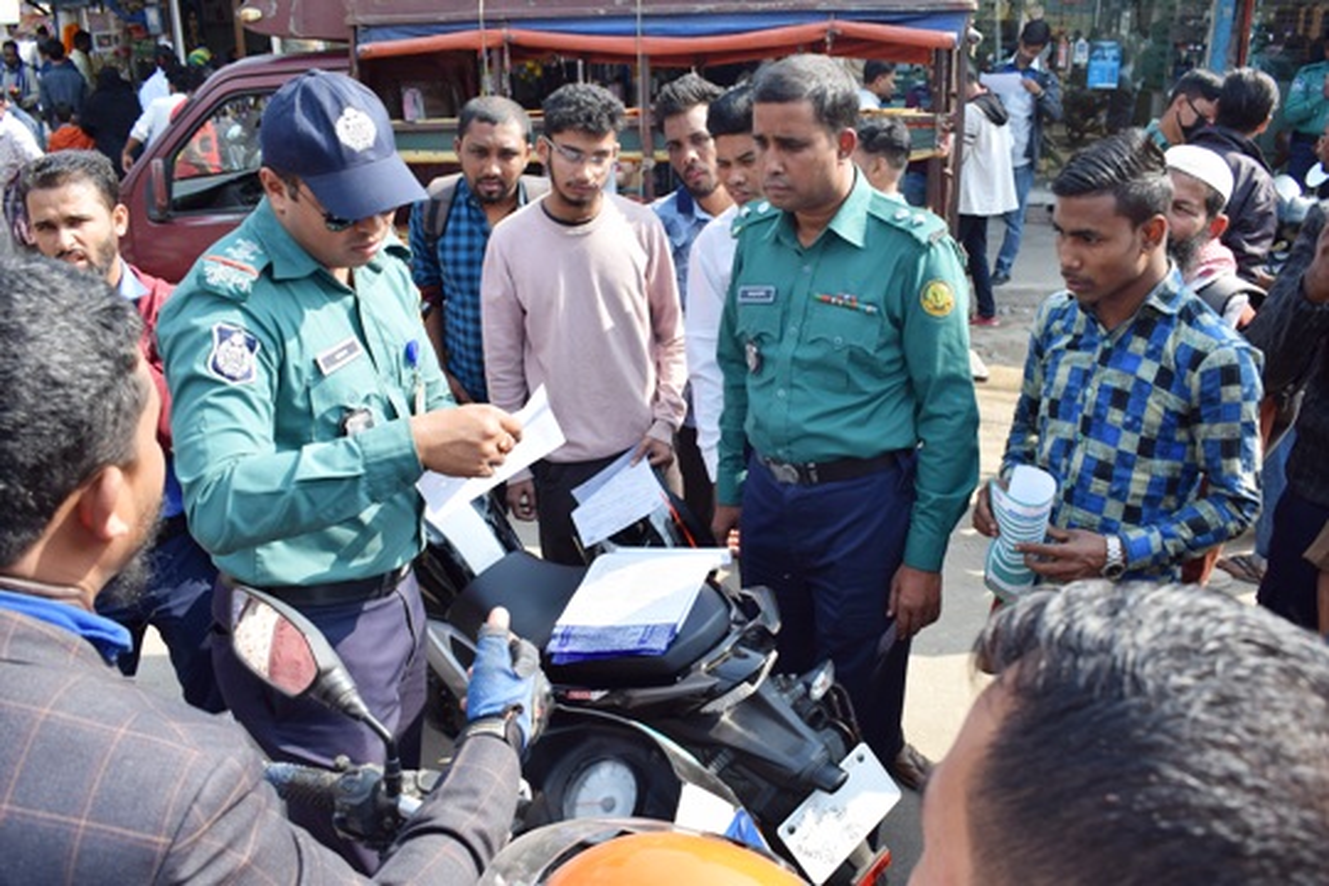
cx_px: 664
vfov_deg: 43.6
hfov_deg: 61.9
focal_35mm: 30
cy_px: 443
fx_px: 1107
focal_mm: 20
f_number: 8
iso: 220
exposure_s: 1/250
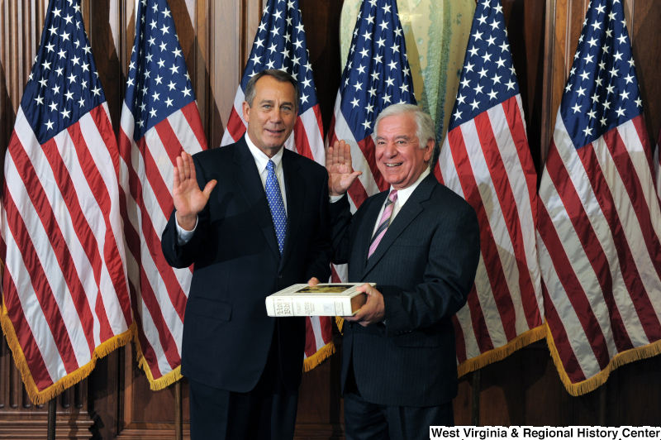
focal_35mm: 56
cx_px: 330
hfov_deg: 35.7
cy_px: 220
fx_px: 1027
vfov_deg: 24.2
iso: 1000
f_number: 4
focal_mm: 56
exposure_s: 1/100
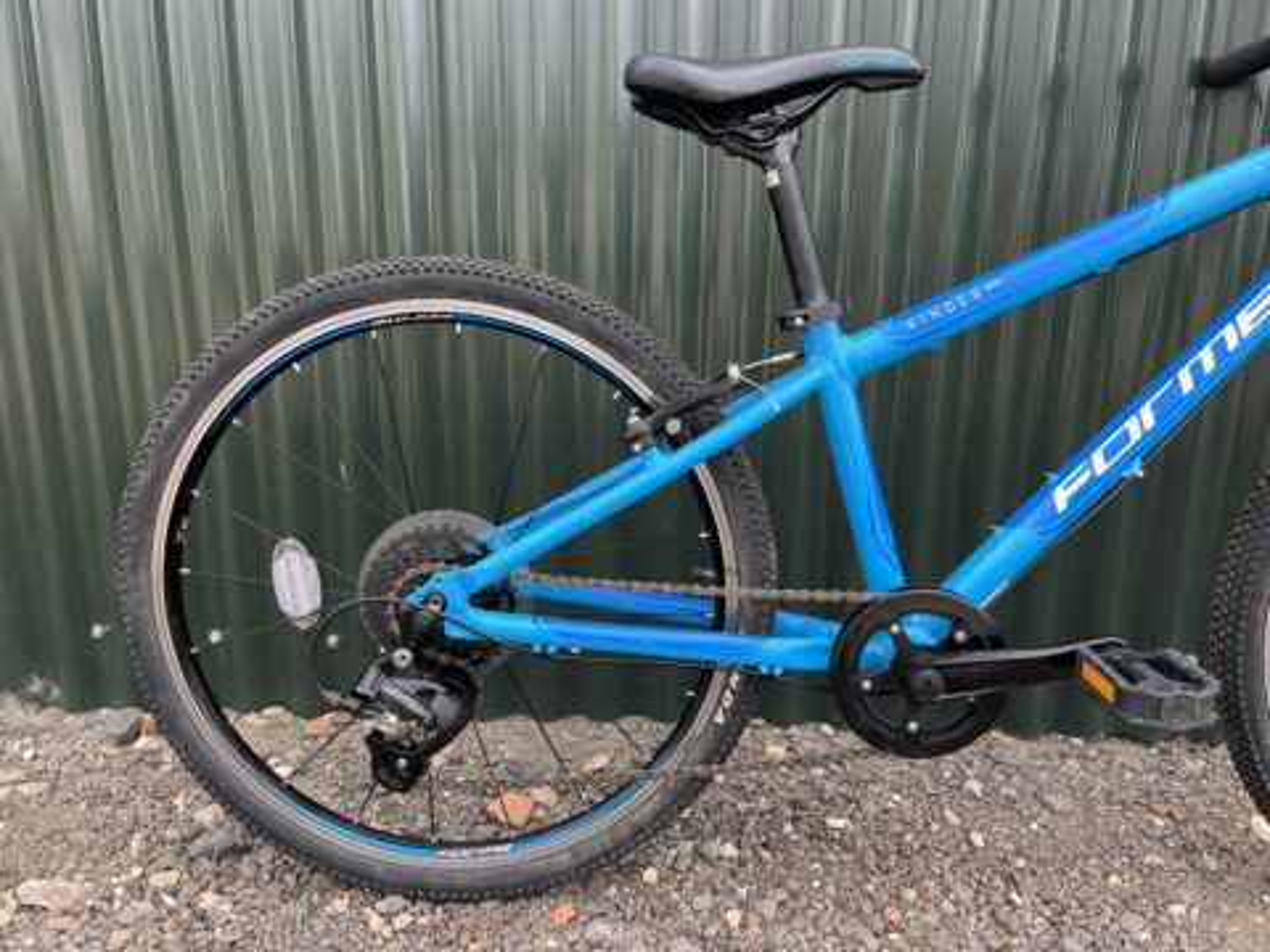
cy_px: 476
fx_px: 954
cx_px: 635
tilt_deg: -16.4
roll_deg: -0.5
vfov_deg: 53.1
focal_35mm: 26
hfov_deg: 67.3
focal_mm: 5.1
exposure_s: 1/471
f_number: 1.6
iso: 50
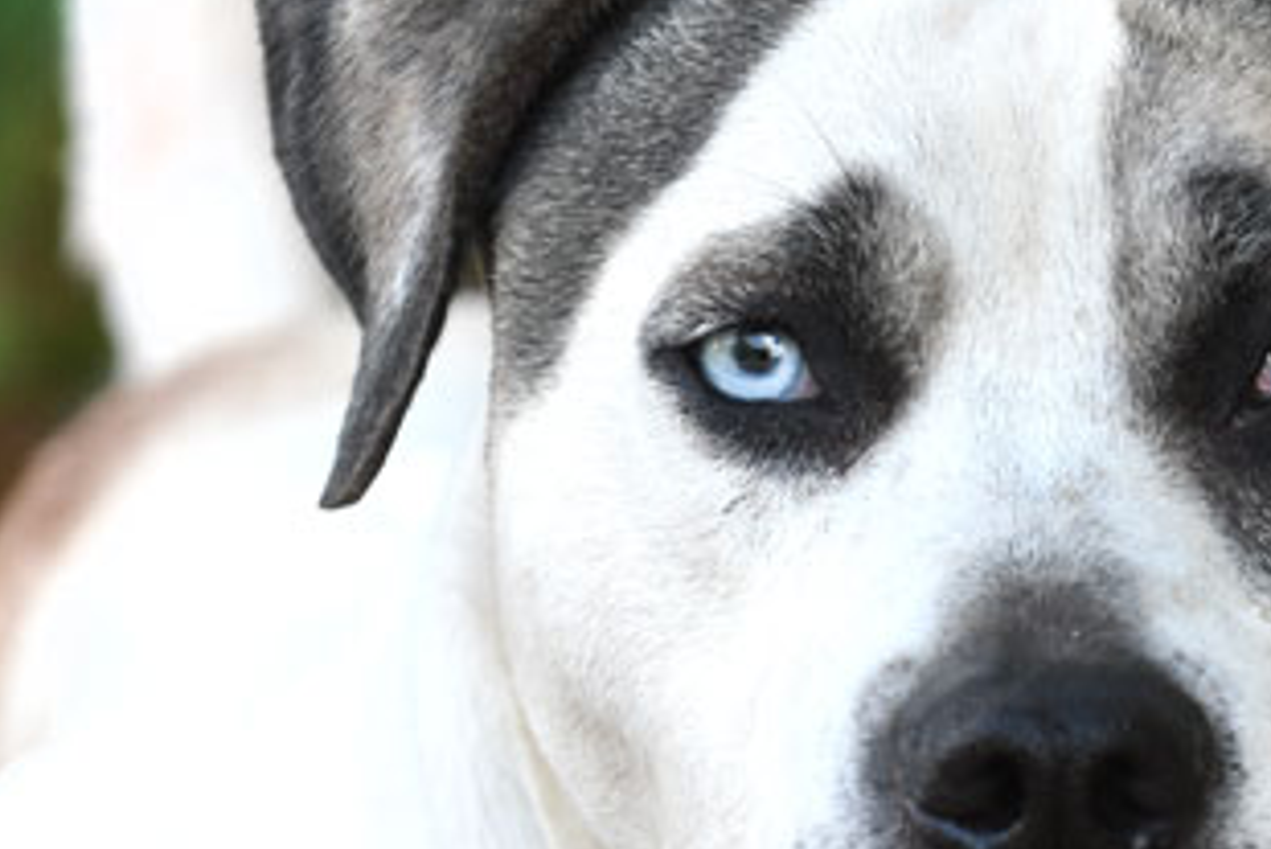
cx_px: 1173
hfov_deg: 3.1
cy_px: 708
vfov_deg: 2.1
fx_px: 23241
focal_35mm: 658
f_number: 5
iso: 280
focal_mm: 170
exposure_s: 1/400
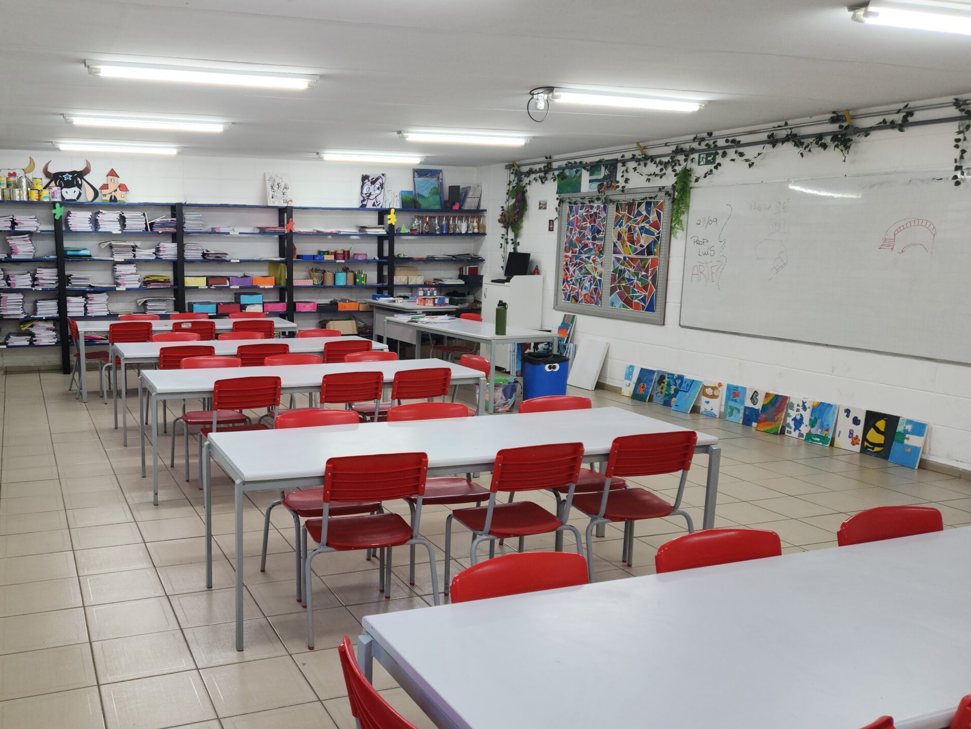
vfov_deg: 45.5
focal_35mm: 31
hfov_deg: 57.2
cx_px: 333
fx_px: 870
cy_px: 375
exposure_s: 1/60
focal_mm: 5.4
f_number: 1.8
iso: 40
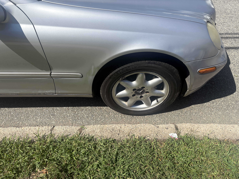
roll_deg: +0.6
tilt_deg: -44.1
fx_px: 180
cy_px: 90
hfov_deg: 67.3
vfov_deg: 53.1
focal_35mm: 26
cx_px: 120
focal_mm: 5.96
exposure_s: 1/3279
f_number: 1.6
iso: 50
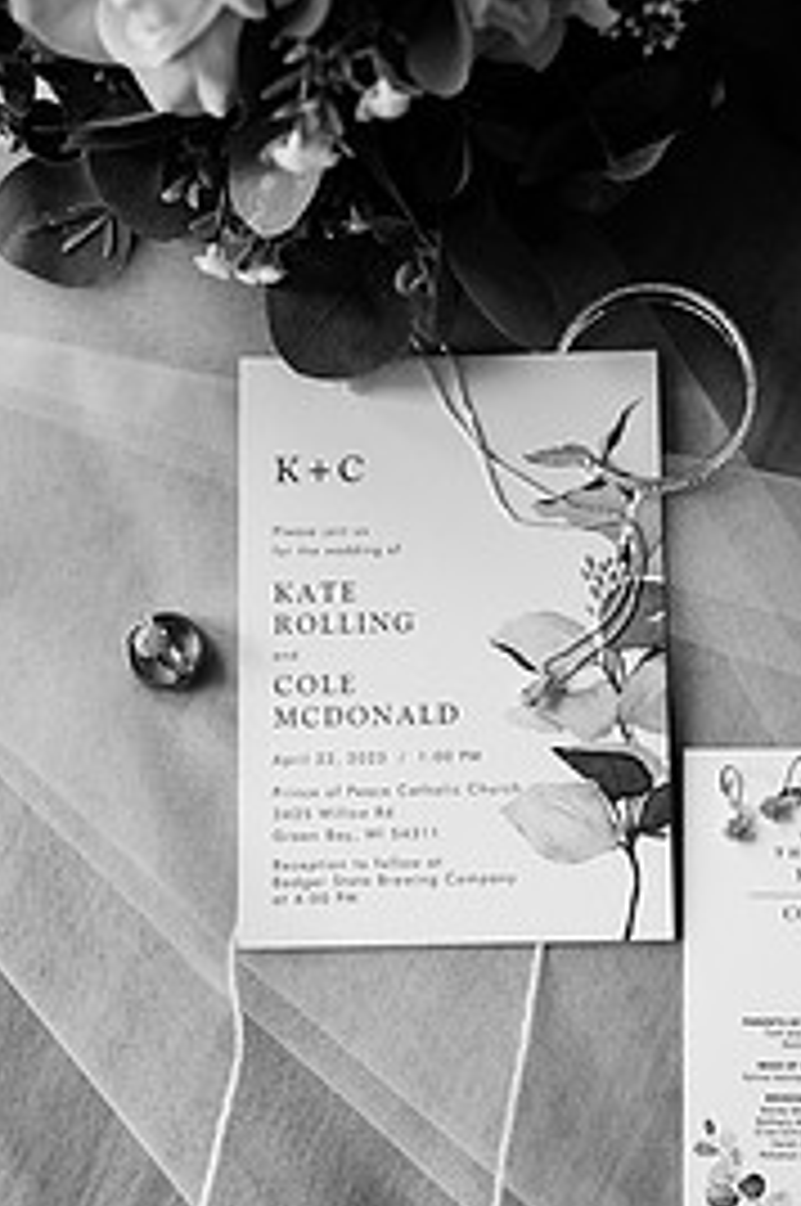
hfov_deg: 23.5
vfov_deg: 35.1
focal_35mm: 57
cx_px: 578
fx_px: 1907
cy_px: 634
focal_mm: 34
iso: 250
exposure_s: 1/500
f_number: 2.8
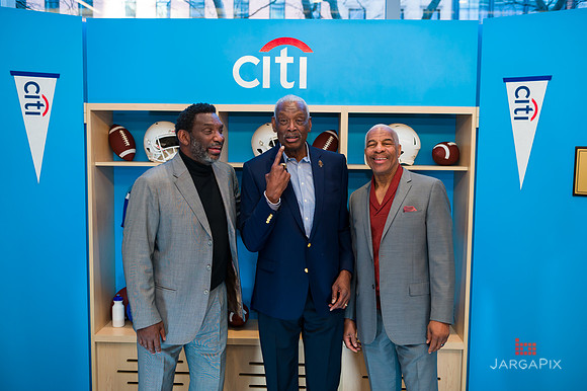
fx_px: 570
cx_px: 294
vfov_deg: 37.8
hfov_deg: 54.5
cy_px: 196
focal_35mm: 35
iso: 500
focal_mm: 35
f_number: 4
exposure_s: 1/200
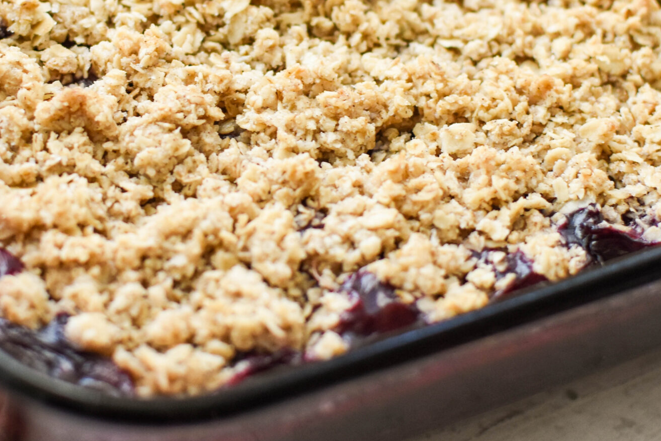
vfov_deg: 13.3
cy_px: 28
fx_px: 1872
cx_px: 266
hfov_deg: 20.0
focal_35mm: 102
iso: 640
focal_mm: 35
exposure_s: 1/100
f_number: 2.5
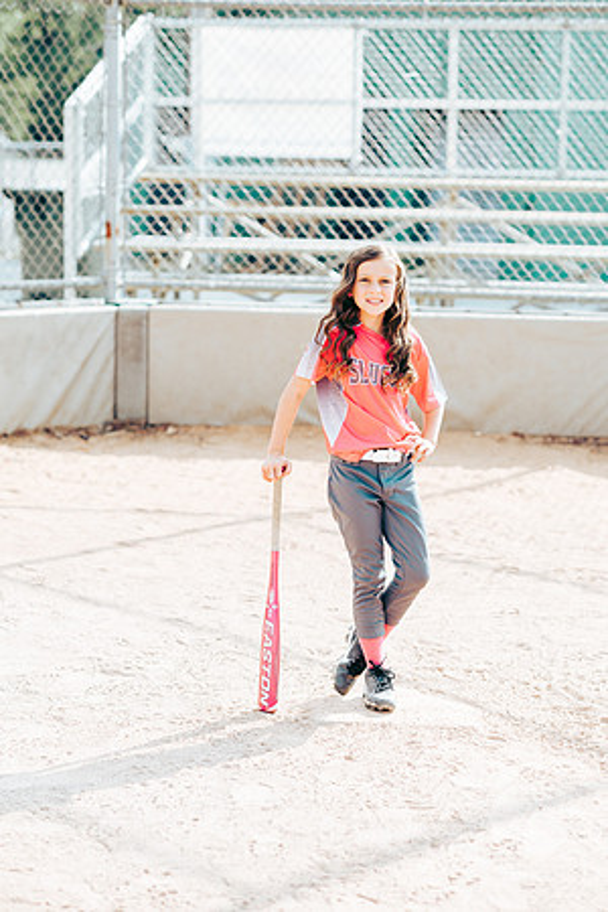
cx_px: 304
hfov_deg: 16.1
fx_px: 2153
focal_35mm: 85
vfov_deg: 23.9
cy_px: 456
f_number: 2.8
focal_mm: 85
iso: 160
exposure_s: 1/1250
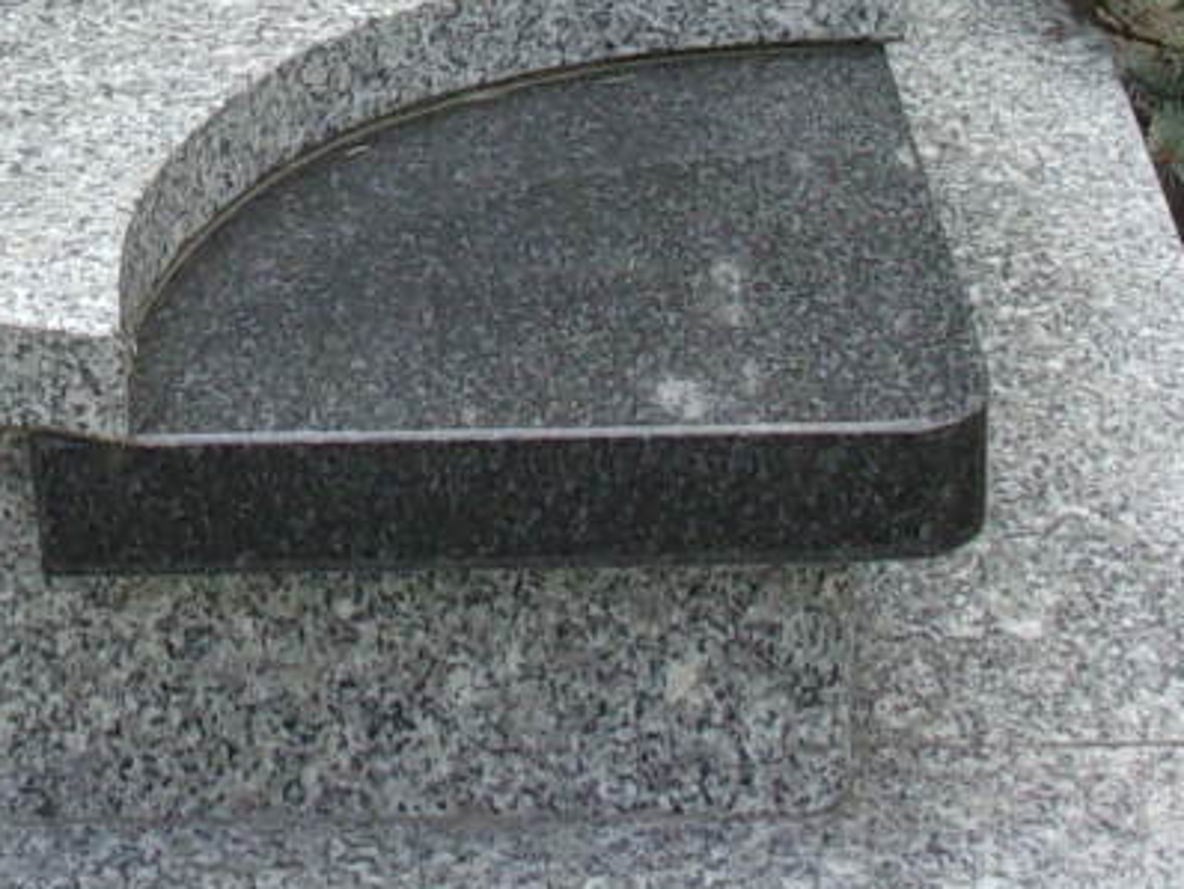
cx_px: -30
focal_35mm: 144
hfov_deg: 13.5
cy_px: -455
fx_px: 4928
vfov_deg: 10.0
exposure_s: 1/180
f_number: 3.9
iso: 80
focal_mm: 5.1
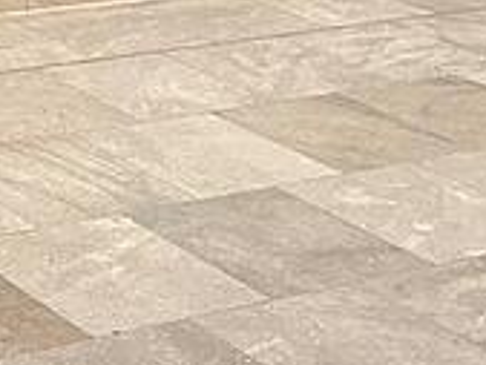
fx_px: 1728
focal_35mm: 123
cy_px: -247
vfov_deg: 11.4
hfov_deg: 14.3
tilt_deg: -7.5
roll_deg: -1.4
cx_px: -371
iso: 250
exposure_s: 1/50
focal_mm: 5.7
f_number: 1.5
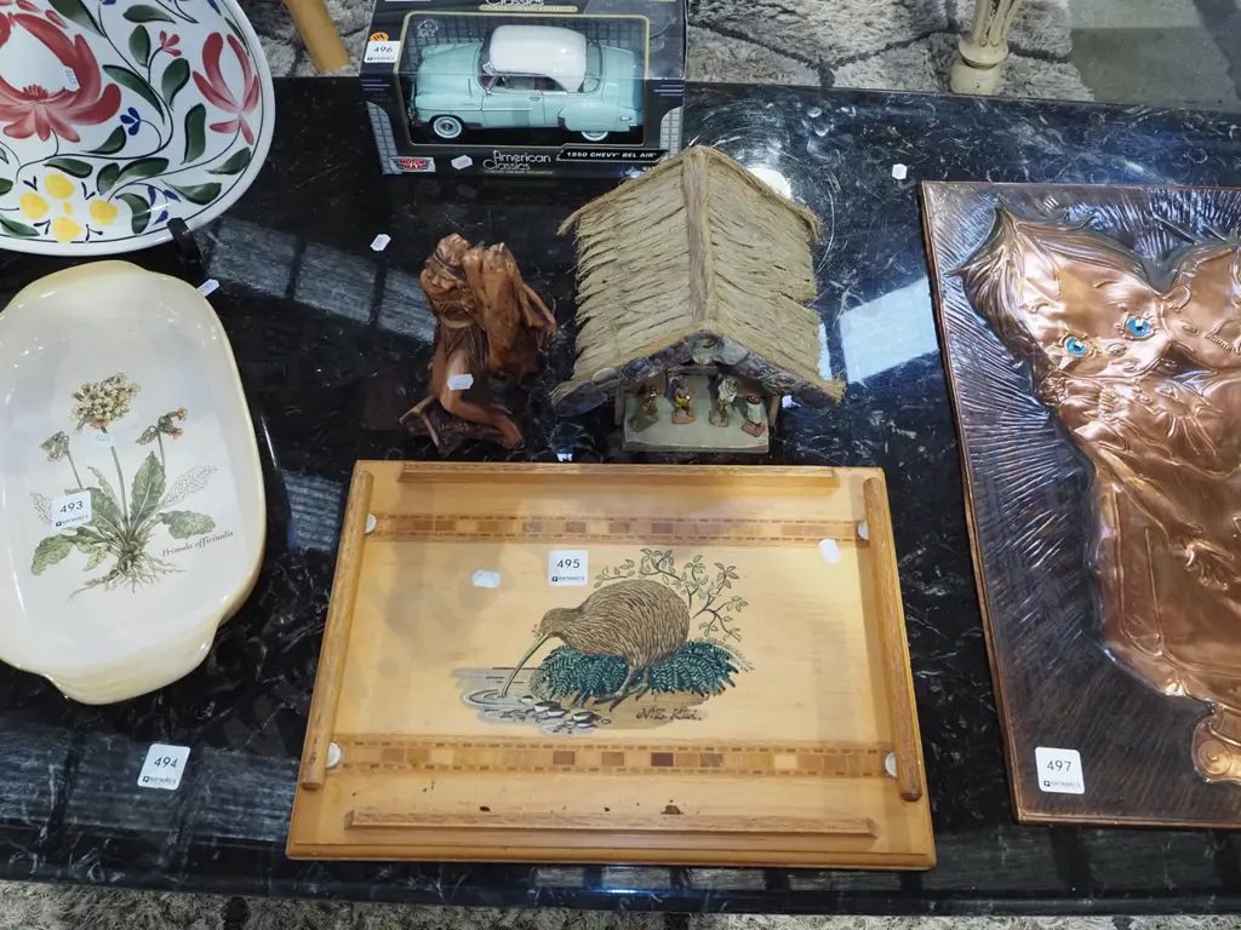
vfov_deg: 46.8
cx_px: 620
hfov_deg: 60.0
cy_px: 465
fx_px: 1076
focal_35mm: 30
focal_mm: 15
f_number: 5.6
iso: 2000
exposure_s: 1/60
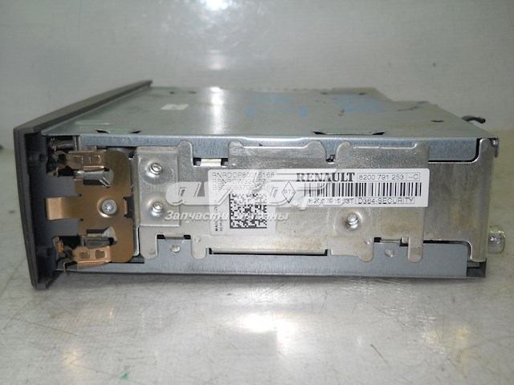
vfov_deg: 35.1
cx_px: 257
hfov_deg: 45.8
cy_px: 192
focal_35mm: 41
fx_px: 609
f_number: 5.5
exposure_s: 1/30
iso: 80
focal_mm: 6.72
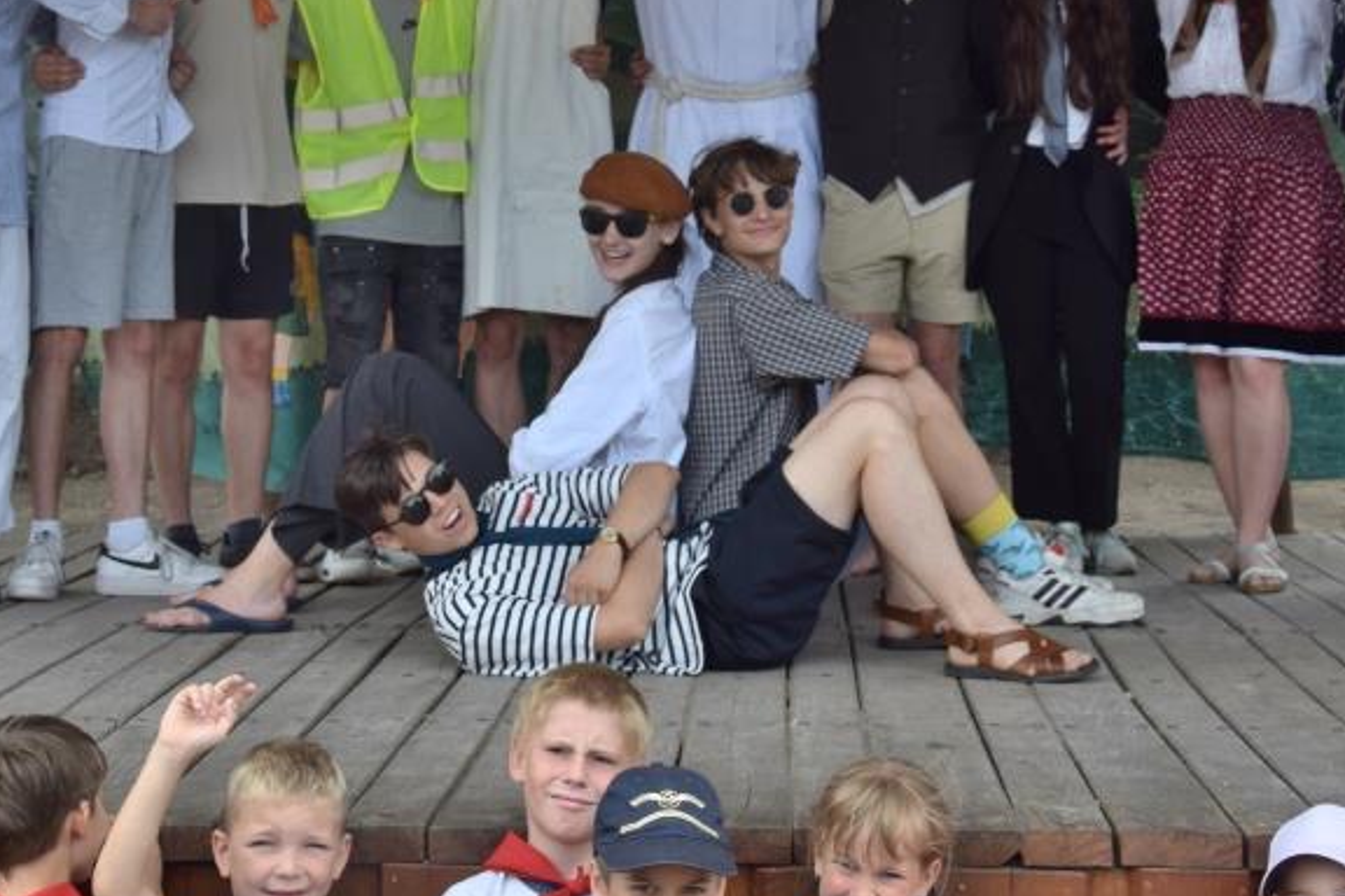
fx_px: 2989
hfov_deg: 25.4
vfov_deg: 17.0
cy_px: 223
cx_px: 682
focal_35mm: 80
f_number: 6.3
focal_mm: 30
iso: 200
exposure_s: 1/250
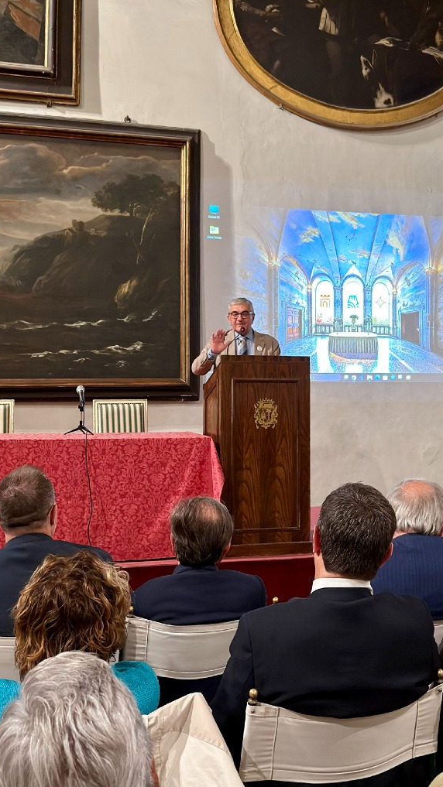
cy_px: 440
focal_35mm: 45
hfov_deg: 26.4
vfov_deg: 45.4
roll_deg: -0.4
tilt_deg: -3.1
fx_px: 940
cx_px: 279
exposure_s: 1/33
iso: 500
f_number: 1.78
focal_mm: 6.76
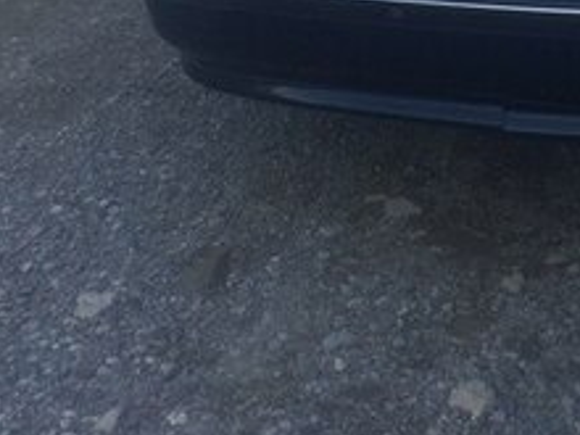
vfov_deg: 16.2
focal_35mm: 87
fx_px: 1458
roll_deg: +1.2
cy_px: -112
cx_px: 482
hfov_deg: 22.1
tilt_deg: -20.5
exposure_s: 1/494
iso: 32
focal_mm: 4.15
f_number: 2.2
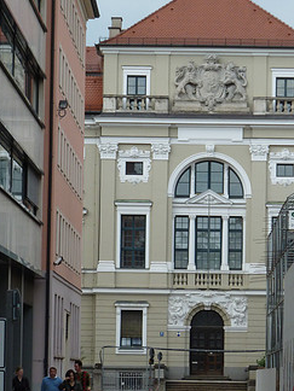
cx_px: 188
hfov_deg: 7.3
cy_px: 194
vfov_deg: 9.7
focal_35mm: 204
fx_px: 2310
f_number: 4.5
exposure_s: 1/500
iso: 160
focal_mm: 24.1
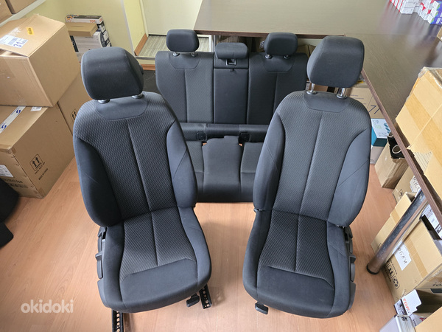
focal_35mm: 23
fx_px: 294
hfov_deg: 73.9
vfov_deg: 58.9
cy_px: 166
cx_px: 221
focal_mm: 6.3
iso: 1000
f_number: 1.7
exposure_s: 1/100
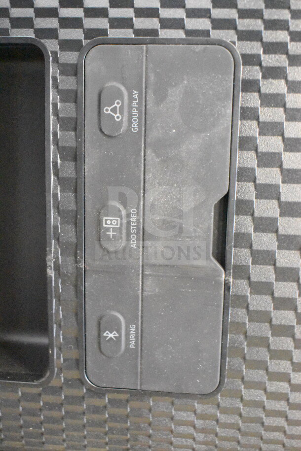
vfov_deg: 42.3
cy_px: 226
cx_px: 150
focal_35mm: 46
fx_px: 583
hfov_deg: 28.9
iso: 25600
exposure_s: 1/25
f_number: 4.2
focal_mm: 31
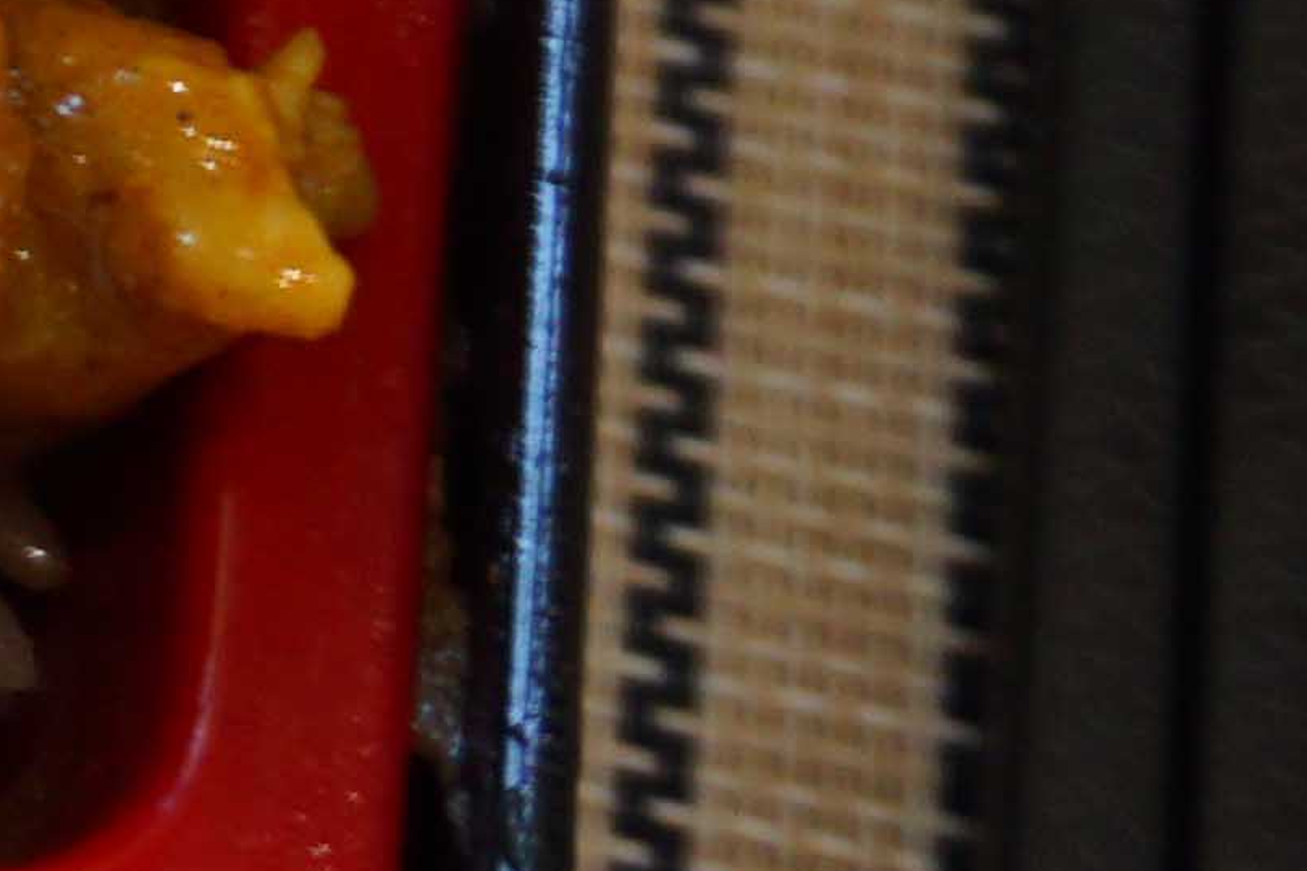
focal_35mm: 234
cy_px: -1511
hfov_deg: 7.9
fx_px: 8483
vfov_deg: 5.6
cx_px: -2318
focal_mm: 21
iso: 250
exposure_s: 1/60
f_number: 4
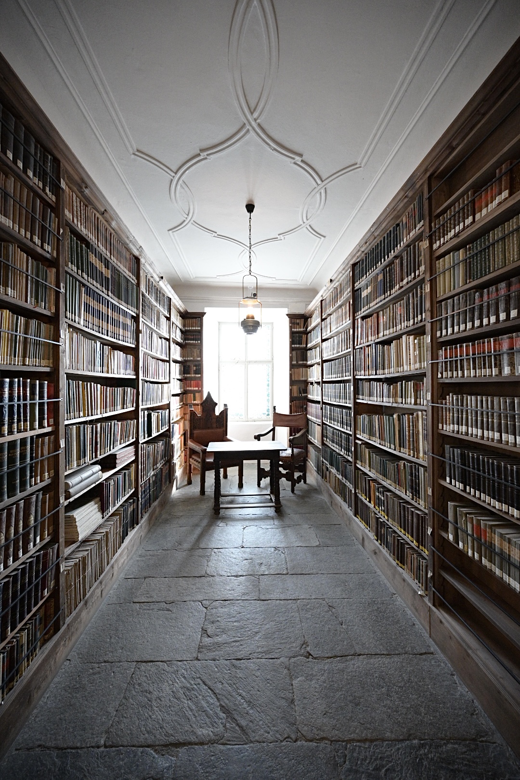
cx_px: 260
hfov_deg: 81.2
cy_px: 390
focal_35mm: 14
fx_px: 303
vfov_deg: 104.3
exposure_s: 1/100
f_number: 4
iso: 6400
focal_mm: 14
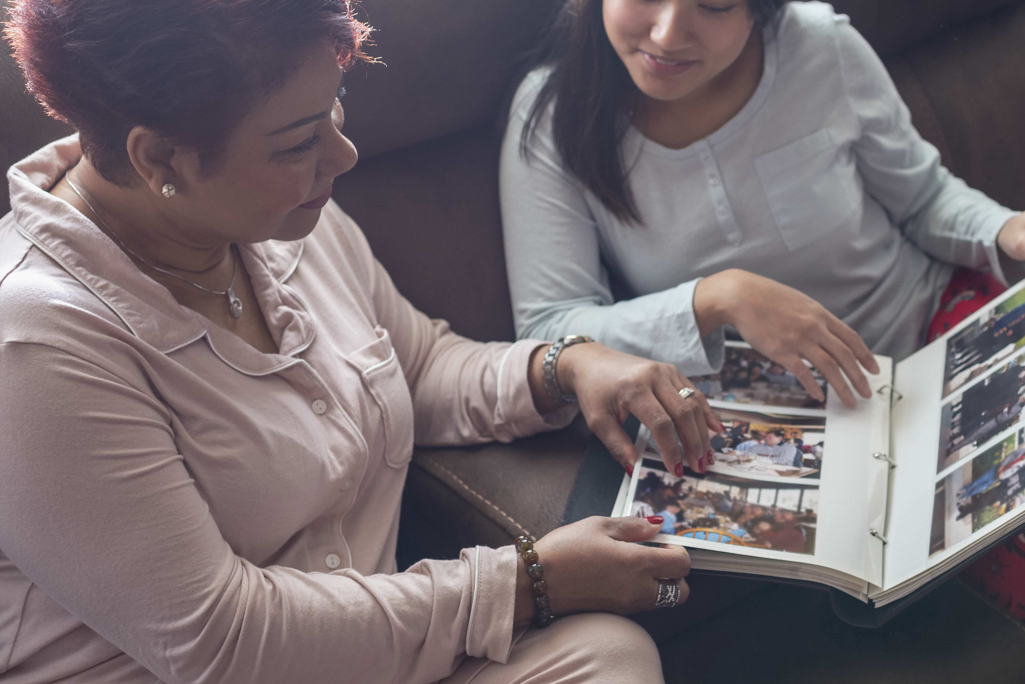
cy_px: 306
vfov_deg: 21.9
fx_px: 1766
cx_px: 758
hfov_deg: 31.8
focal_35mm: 62
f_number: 2.8
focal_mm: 35
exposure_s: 1/125
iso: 400
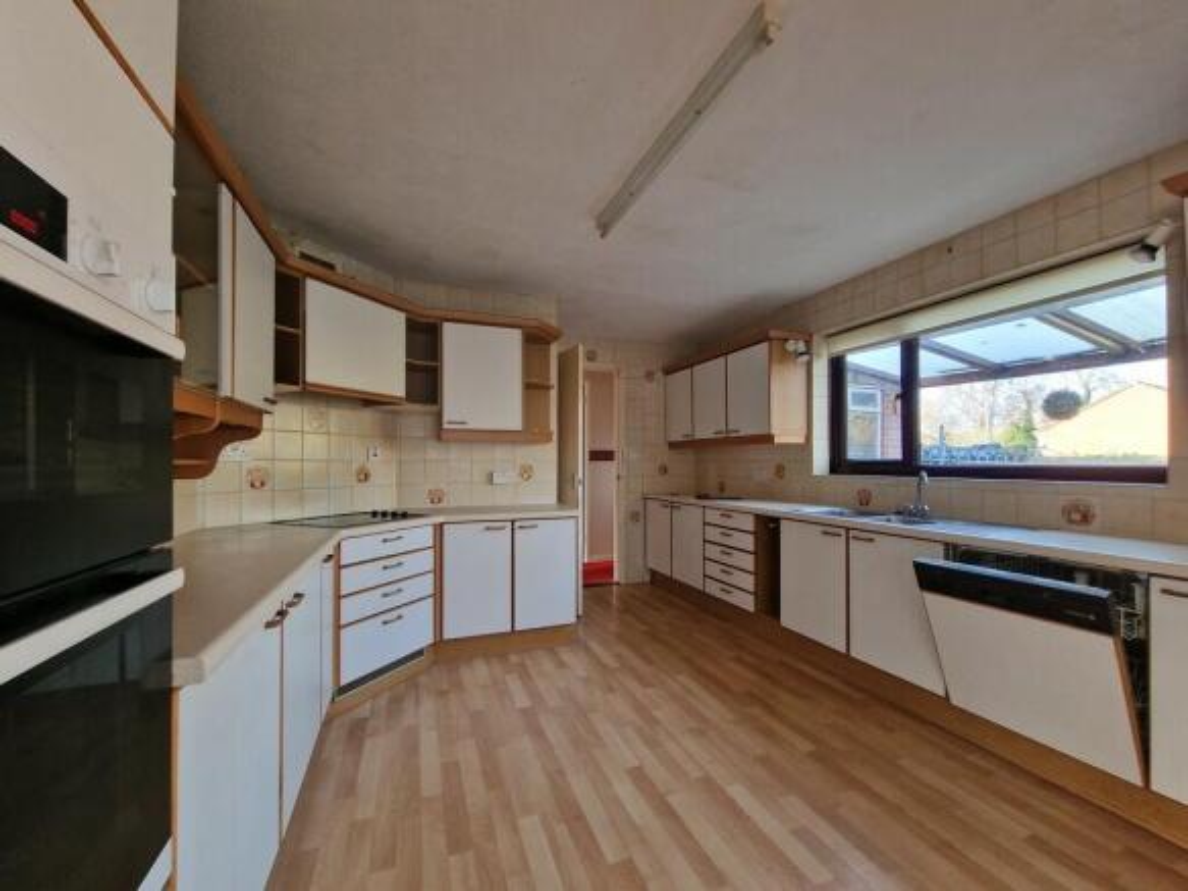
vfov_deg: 89.9
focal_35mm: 13
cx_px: 594
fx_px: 446
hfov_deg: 106.2
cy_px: 446
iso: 200
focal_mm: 2.2
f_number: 2.2
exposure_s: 1/60
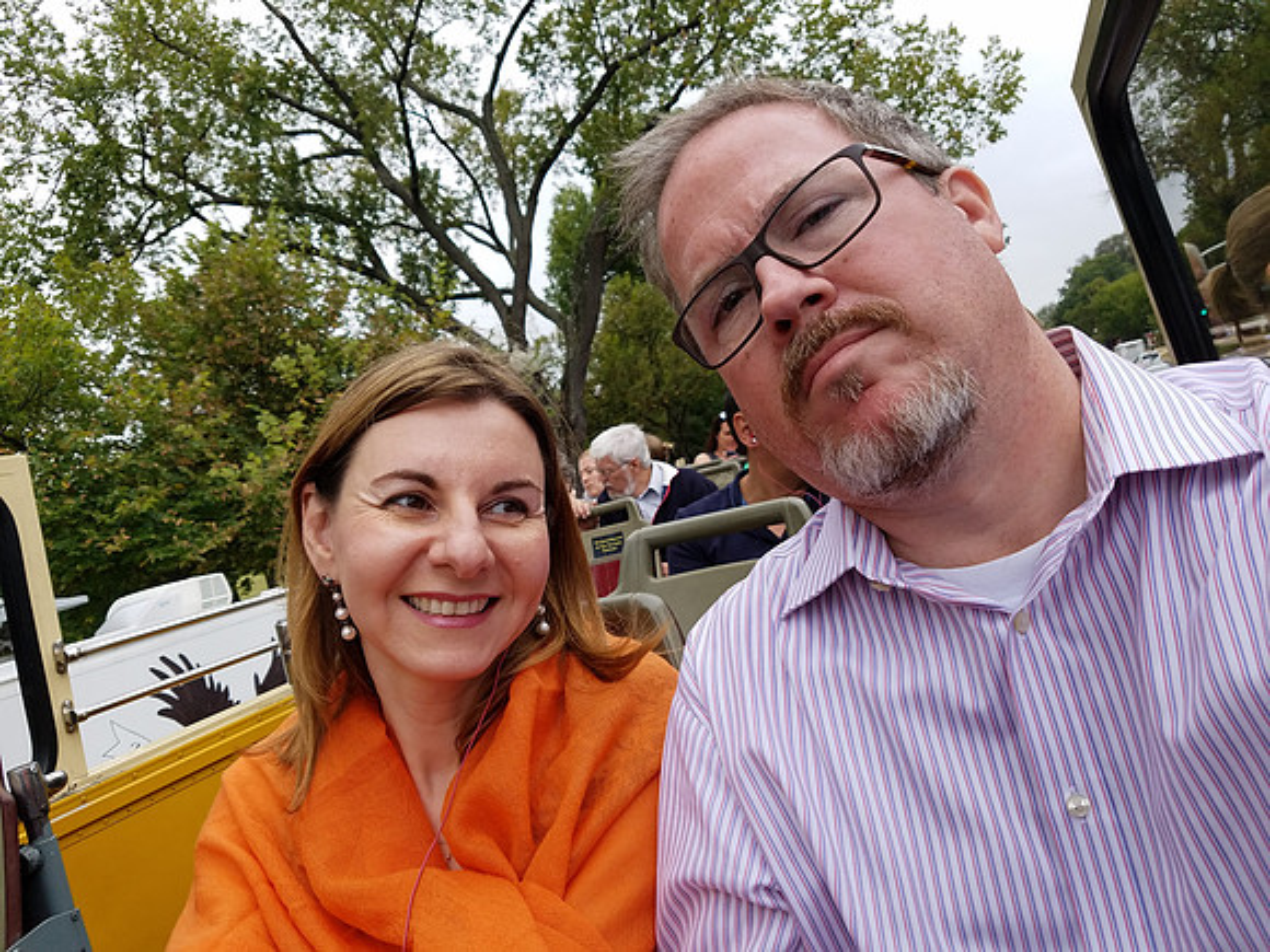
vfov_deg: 53.1
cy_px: 476
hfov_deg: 67.3
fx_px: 954
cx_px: 635
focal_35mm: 26
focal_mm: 4.2
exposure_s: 1/584
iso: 50
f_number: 1.7
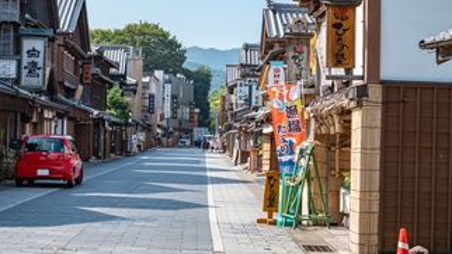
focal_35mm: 91
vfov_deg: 13.3
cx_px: 173
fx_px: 1090
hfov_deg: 23.4
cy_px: 94
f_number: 9
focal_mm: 70
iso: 100
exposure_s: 1/125
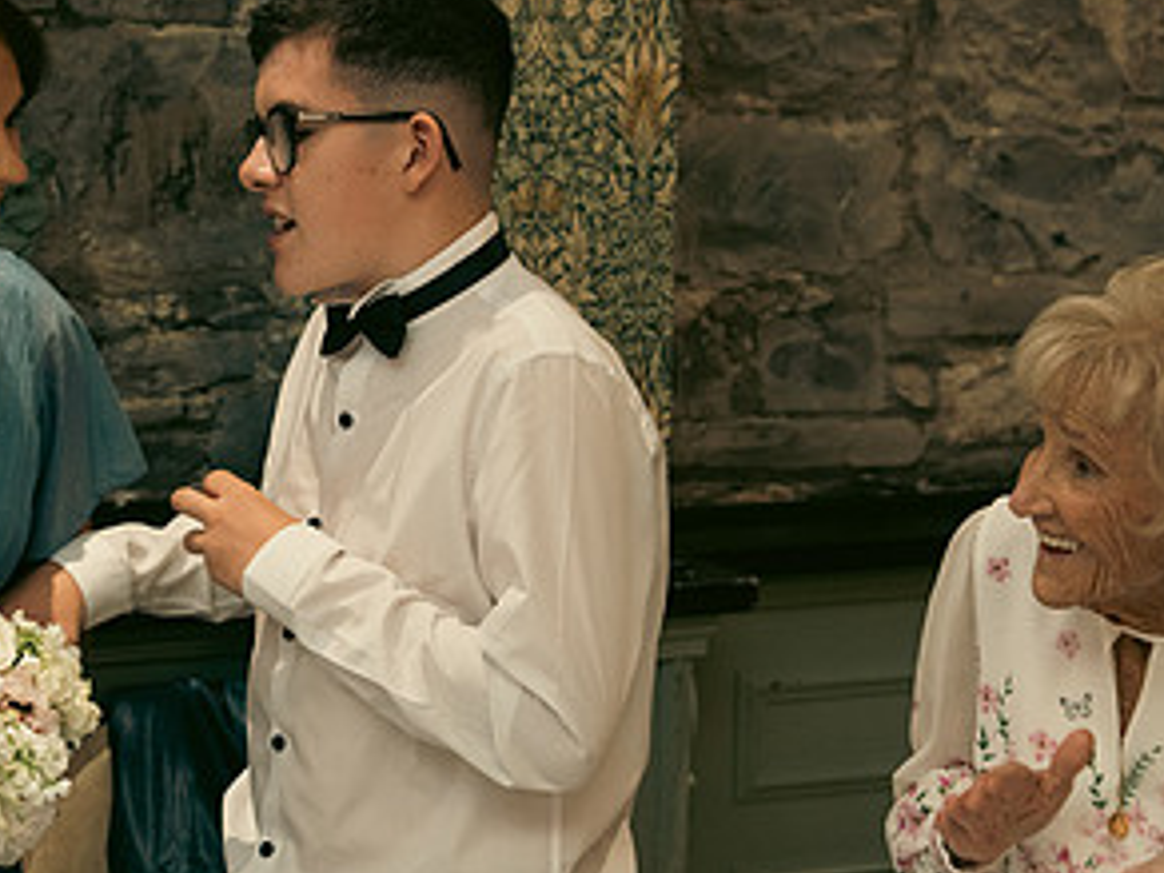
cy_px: 293
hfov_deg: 18.9
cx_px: 267
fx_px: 3463
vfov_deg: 14.3
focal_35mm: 103
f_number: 3.5
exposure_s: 1/160
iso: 2500
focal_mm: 54
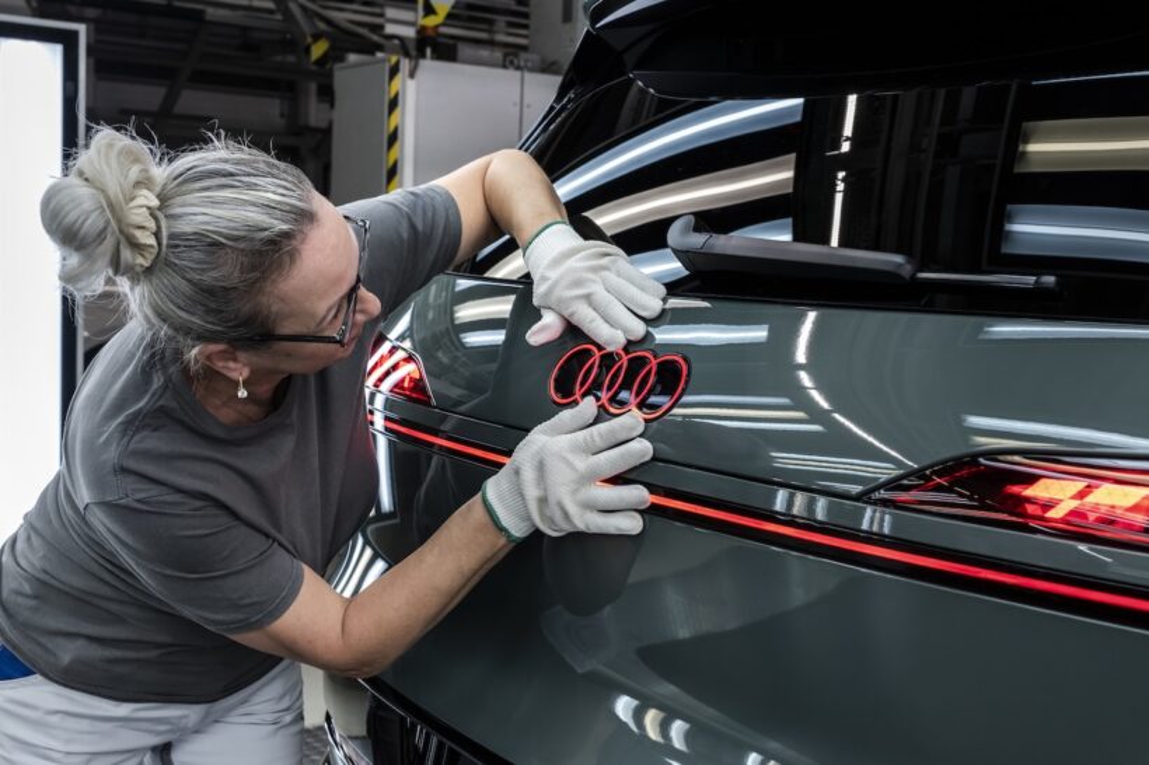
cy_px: 382
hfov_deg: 45.4
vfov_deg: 31.2
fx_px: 1372
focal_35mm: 43
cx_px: 574
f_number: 8
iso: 2000
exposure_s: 1/160
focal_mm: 43
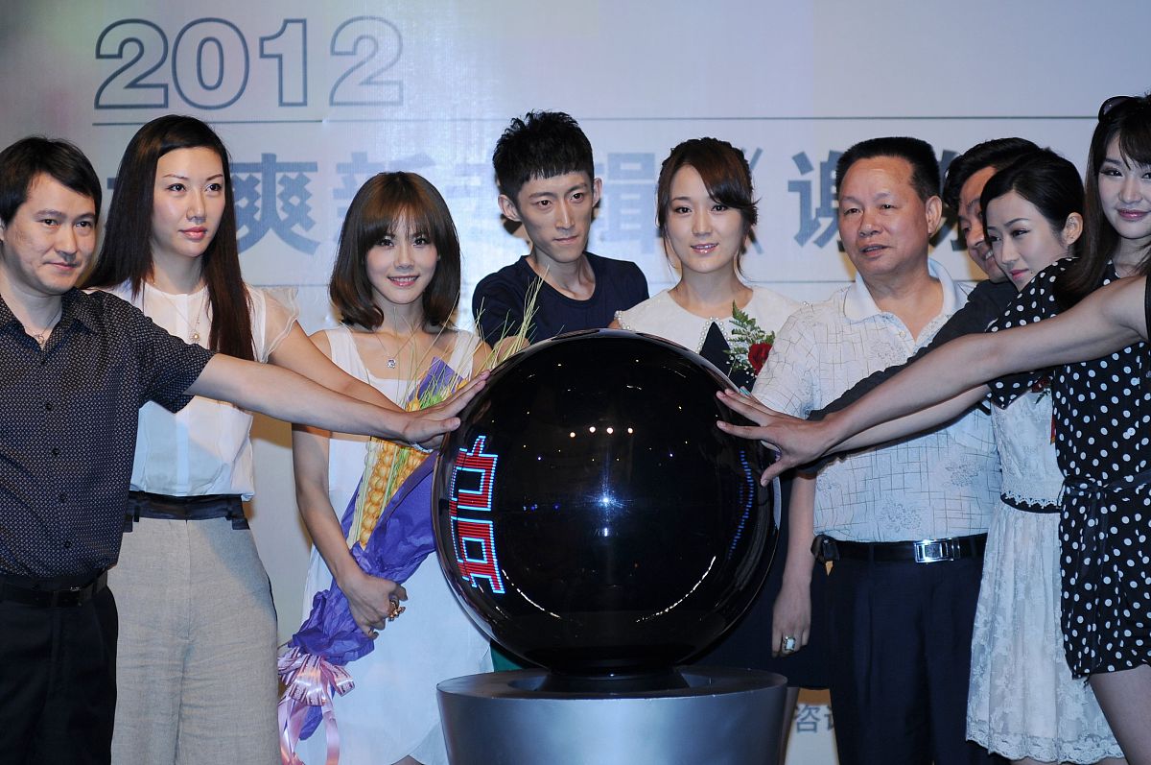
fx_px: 3832
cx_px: 576
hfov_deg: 17.1
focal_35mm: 120
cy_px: 382
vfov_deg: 11.4
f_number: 3.2
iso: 250
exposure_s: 1/160
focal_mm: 80
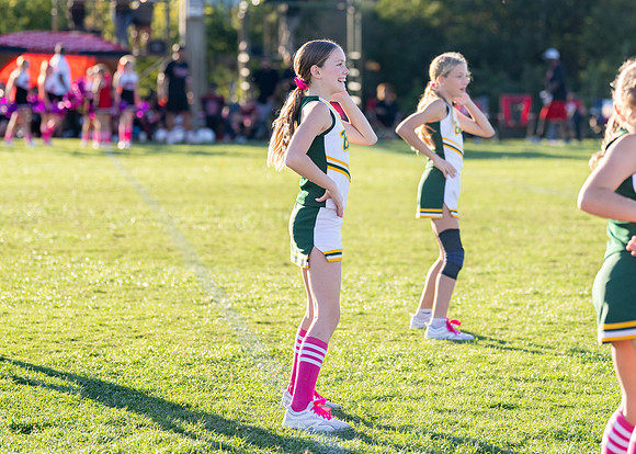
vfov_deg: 9.5
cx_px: 363
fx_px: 2739
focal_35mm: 152
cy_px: 165
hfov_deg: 13.2
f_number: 2.8
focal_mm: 105
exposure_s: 1/2500
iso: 500
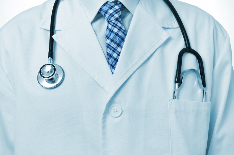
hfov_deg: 37.9
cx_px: 117
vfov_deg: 25.7
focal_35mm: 52
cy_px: 78
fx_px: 341
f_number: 11
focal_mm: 35
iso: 200
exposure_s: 1/60
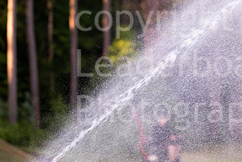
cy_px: 71
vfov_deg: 5.6
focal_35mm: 244
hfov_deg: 8.4
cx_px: 183
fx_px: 1640
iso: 500
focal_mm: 125
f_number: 2.8
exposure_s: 1/1000
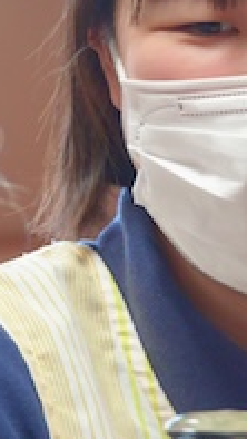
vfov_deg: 3.4
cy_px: 134
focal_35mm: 639
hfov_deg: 1.9
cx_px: 87
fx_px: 7431
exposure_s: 1/100
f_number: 4
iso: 800
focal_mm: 73.24
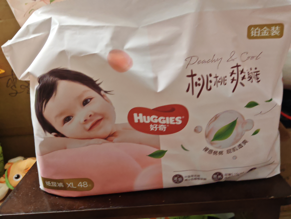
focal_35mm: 27
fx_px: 227
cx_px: 146
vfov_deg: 51.4
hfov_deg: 65.3
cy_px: 110
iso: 1600
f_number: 1.9
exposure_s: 1/20
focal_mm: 6.67
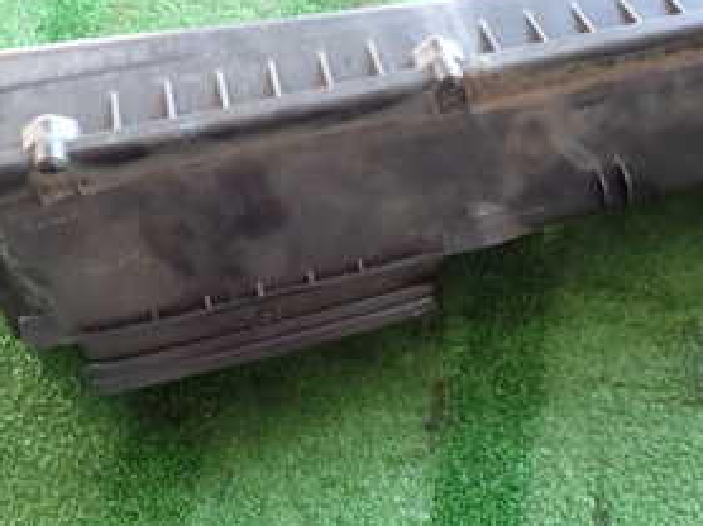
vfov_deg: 26.6
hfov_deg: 35.1
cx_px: 493
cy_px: 116
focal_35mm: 54
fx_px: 1096
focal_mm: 4.5
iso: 160
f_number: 2
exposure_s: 1/60
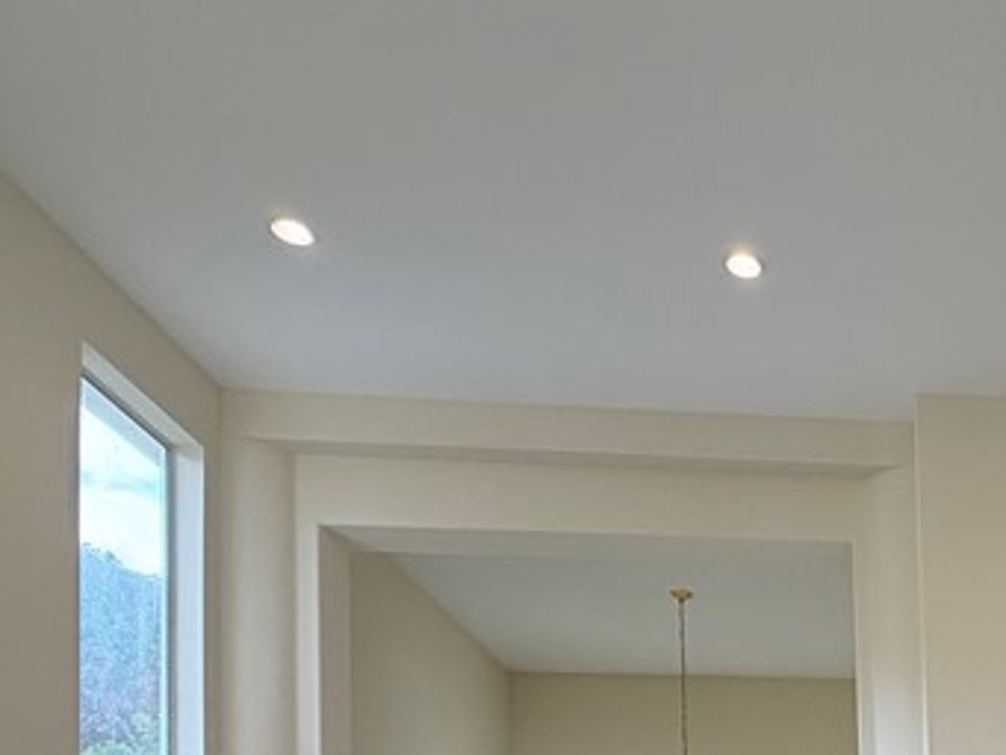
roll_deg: +3.6
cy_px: 1012
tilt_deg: +3.4
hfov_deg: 36.7
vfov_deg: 27.8
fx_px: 1221
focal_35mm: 42
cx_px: 1142
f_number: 2.2
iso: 64
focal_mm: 2.22
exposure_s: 1/120
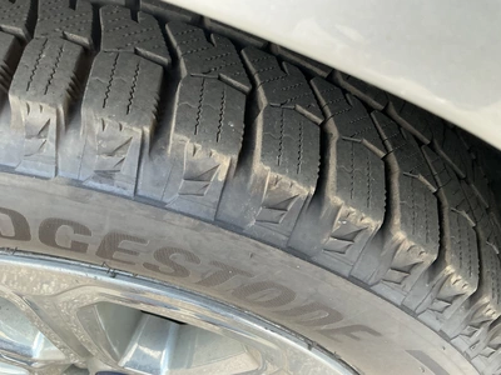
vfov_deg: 49.7
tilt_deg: -46.4
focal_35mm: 28
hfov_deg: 63.4
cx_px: 250
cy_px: 188
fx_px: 405
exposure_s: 1/180
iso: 25
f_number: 1.8
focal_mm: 3
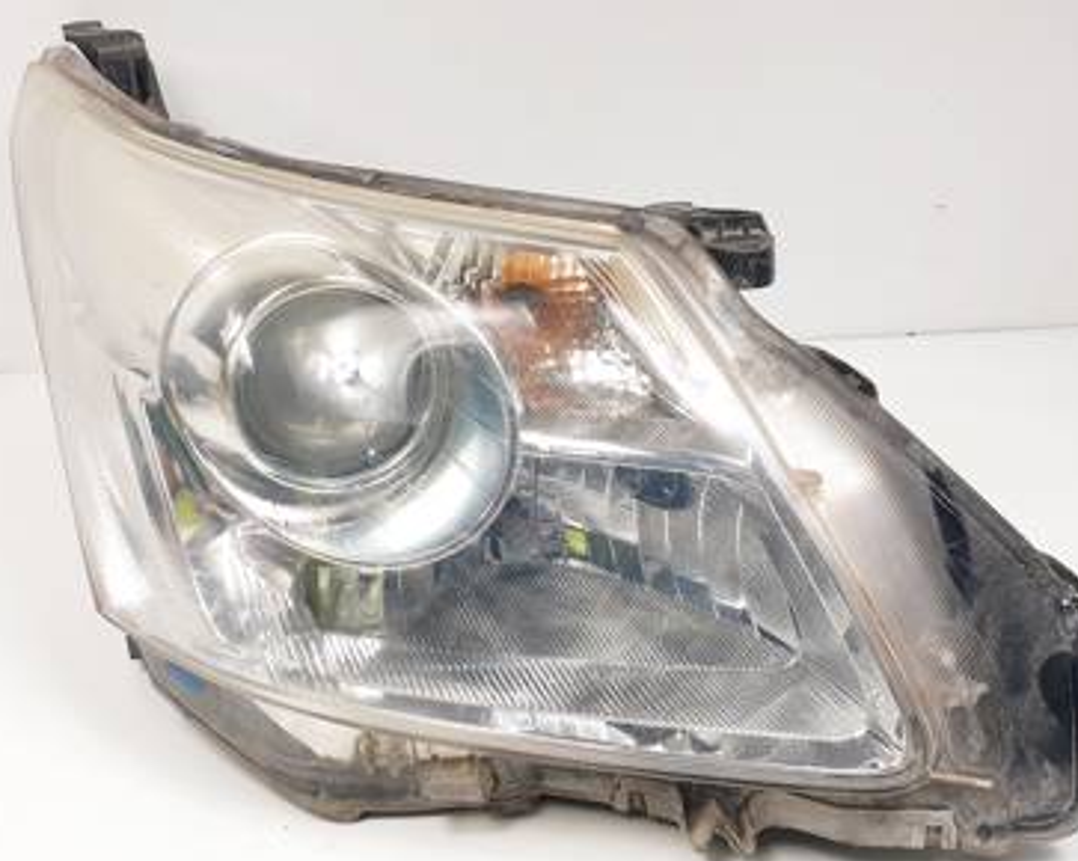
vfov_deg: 51.5
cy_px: 439
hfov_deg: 62.2
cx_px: 573
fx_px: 893
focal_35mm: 28
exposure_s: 1/215
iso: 50
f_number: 2.4
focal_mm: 4.3
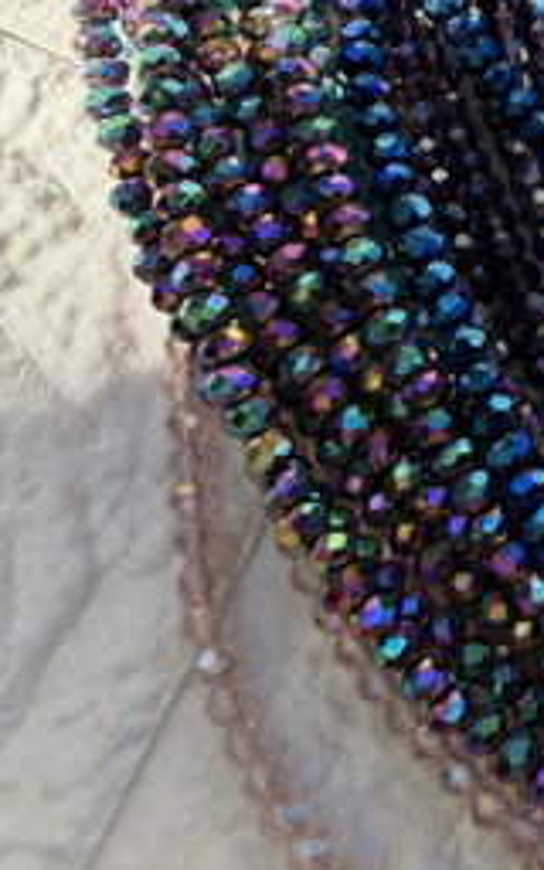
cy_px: 274
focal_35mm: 53
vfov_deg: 37.7
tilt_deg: -60.1
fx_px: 1257
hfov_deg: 22.3
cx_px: 673
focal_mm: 2.22
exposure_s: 1/511
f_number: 2.2
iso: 40
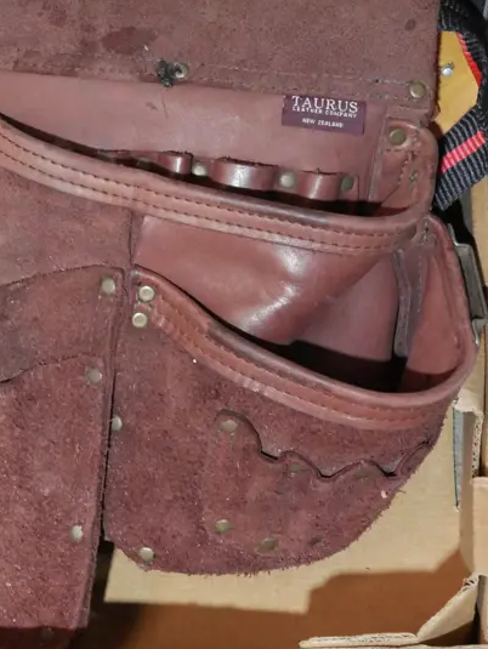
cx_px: 50
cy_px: 188
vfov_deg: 14.7
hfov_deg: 11.0
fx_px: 2516
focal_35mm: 134
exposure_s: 1/80
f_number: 5.5
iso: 3200
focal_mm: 35
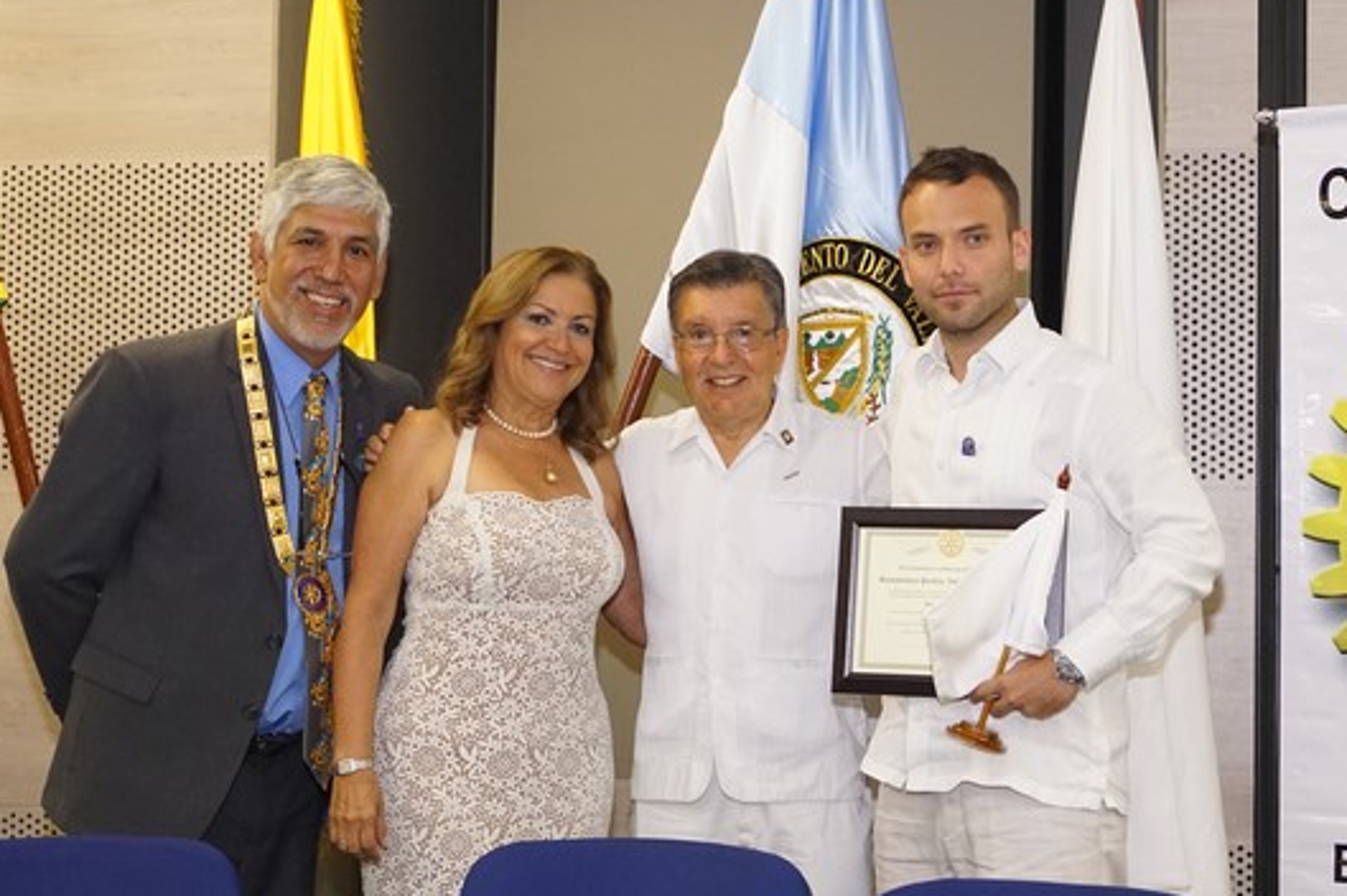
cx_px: 878
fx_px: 2206
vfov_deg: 23.0
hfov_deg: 33.7
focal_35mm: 59
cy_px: 477
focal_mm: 26
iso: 1600
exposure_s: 1/80
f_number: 5
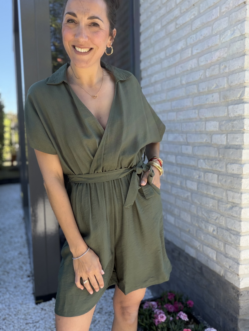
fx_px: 288
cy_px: 166
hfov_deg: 46.8
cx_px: 124
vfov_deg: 60.0
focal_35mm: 30
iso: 32
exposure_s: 1/258
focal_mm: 2.71
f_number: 1.9
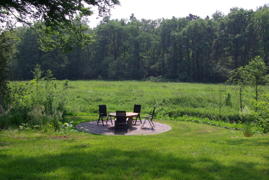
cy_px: 90
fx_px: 328
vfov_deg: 30.7
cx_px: 134
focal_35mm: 44
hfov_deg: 44.6
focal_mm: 29.25
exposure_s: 1/90
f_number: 13
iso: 200
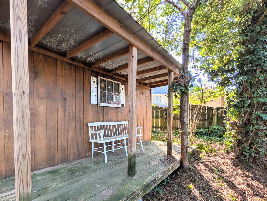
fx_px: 116
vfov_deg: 80.8
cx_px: 106
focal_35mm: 15
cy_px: 122
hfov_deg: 96.8
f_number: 1.7
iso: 44
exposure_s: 1/168
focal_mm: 2.02
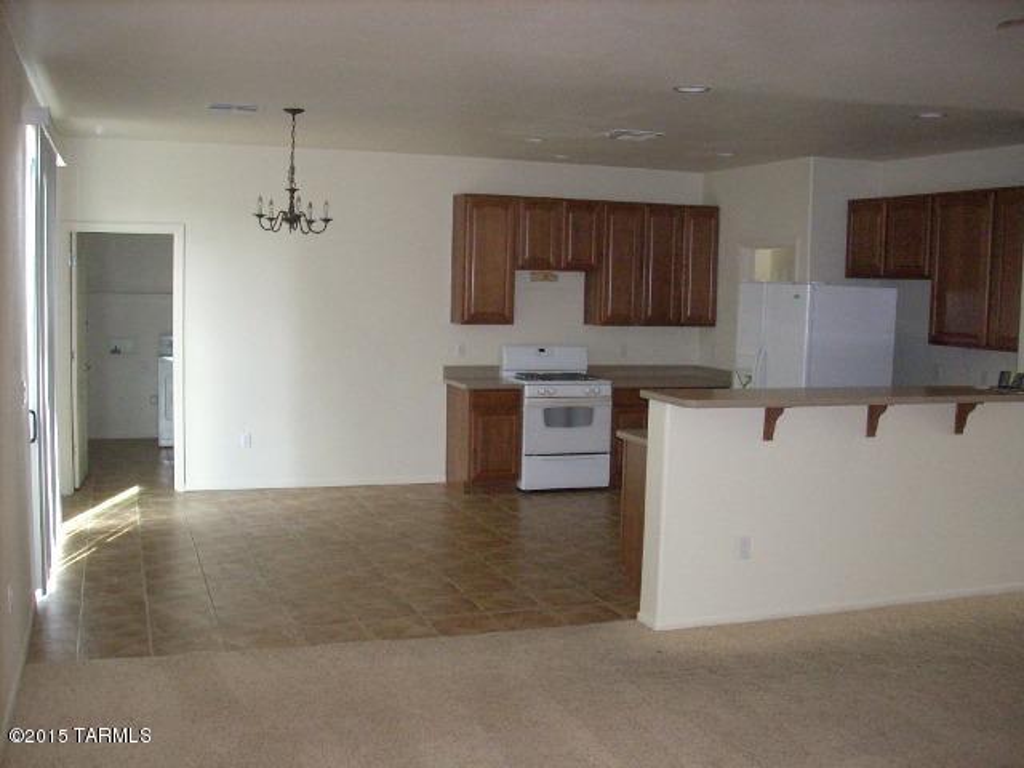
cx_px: 512
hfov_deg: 50.1
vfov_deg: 38.7
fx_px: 1095
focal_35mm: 37
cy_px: 384
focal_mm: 6.2
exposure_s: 1/60
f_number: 2.8
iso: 400
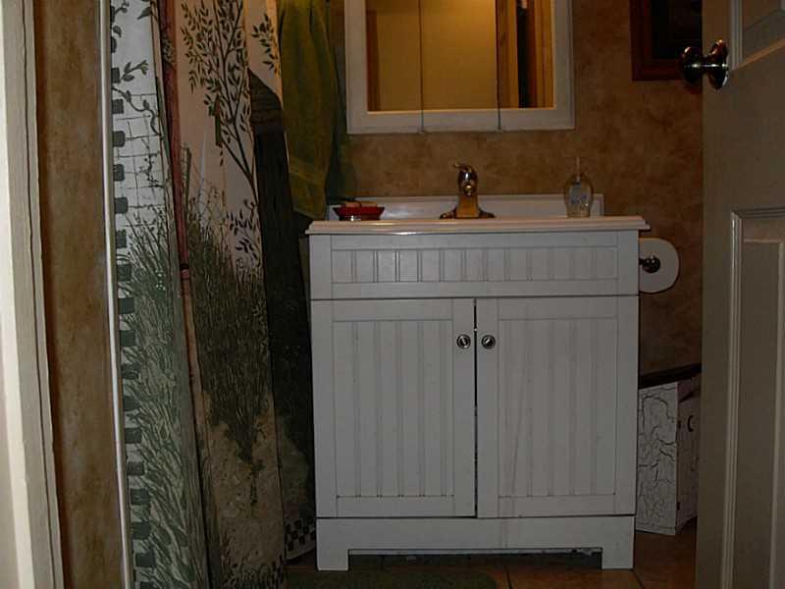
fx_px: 839
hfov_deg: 50.1
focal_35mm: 37
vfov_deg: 38.7
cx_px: 392
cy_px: 294
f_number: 2.8
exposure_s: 1/45
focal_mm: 6.3
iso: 100
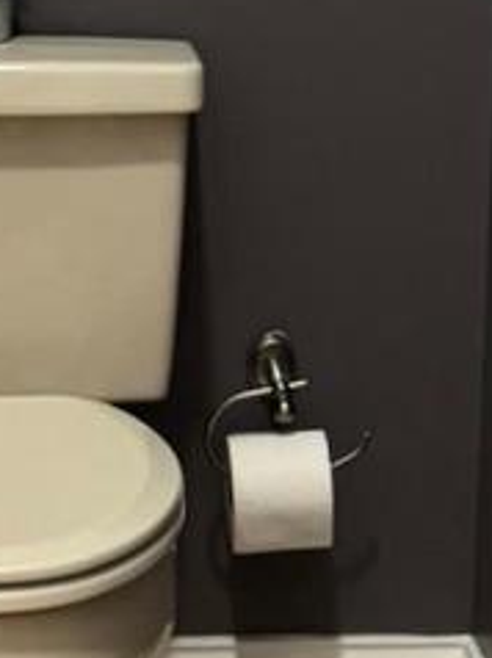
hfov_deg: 9.6
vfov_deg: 12.2
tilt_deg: -3.4
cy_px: -304
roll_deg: -1.9
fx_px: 2943
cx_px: 290
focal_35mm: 155
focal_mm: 6.76
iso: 800
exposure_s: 1/40
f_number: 1.78
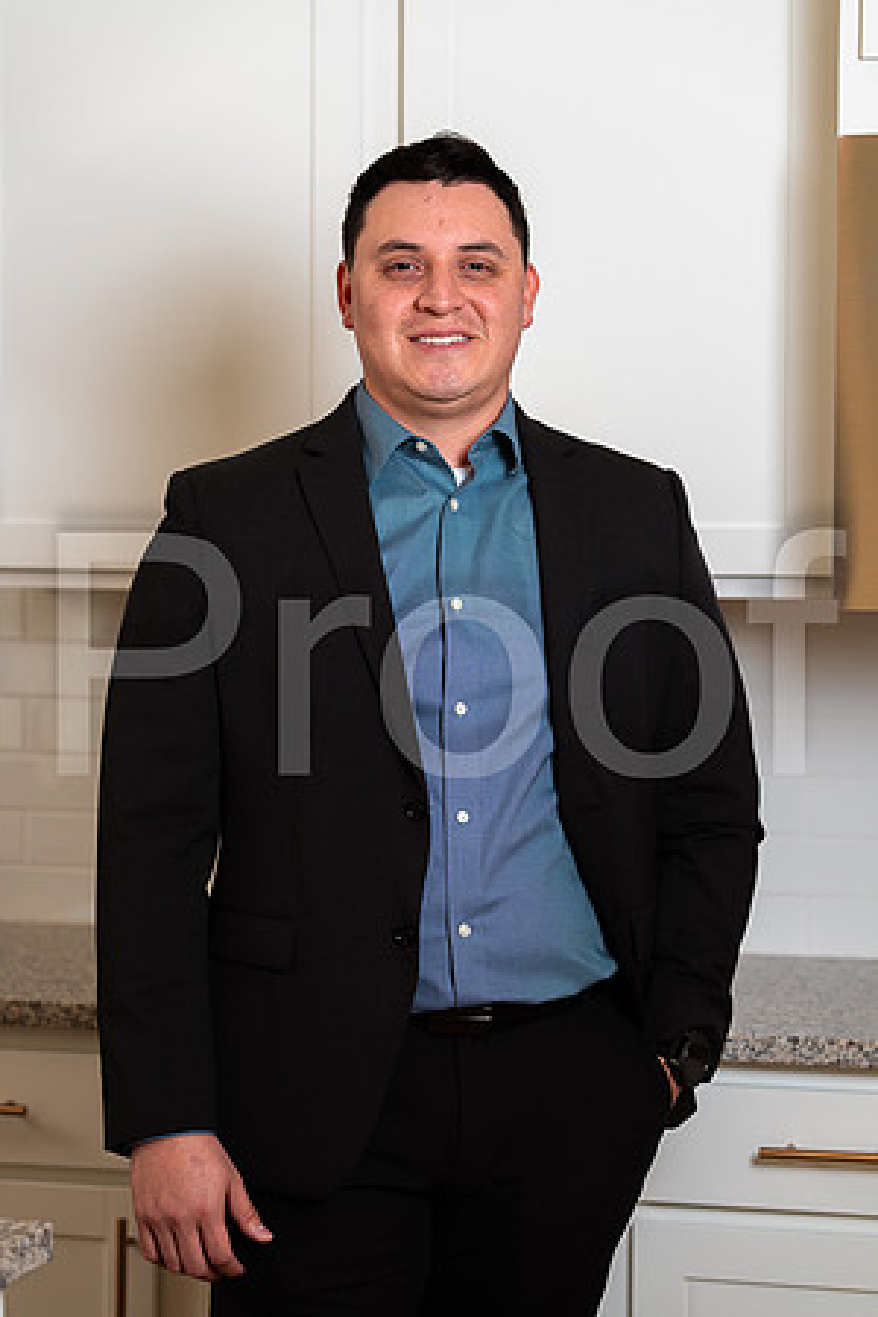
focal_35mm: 85
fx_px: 3109
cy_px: 658
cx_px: 439
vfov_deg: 23.9
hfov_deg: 16.1
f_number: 3.2
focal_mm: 85
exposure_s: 1/160
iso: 50
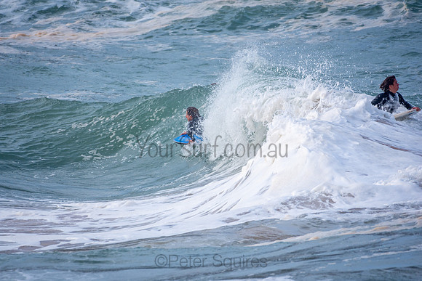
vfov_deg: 1.8
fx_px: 8793
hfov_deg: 2.7
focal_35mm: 750
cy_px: 140
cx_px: 211
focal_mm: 500
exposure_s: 1/1250
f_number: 5.6
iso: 200
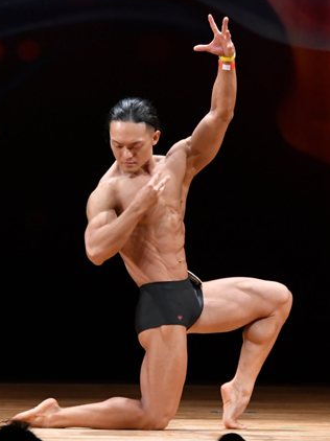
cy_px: 209
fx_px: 5395
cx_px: 162
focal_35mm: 424
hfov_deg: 3.5
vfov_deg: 4.7
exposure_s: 1/400
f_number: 5.6
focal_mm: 160
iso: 3200
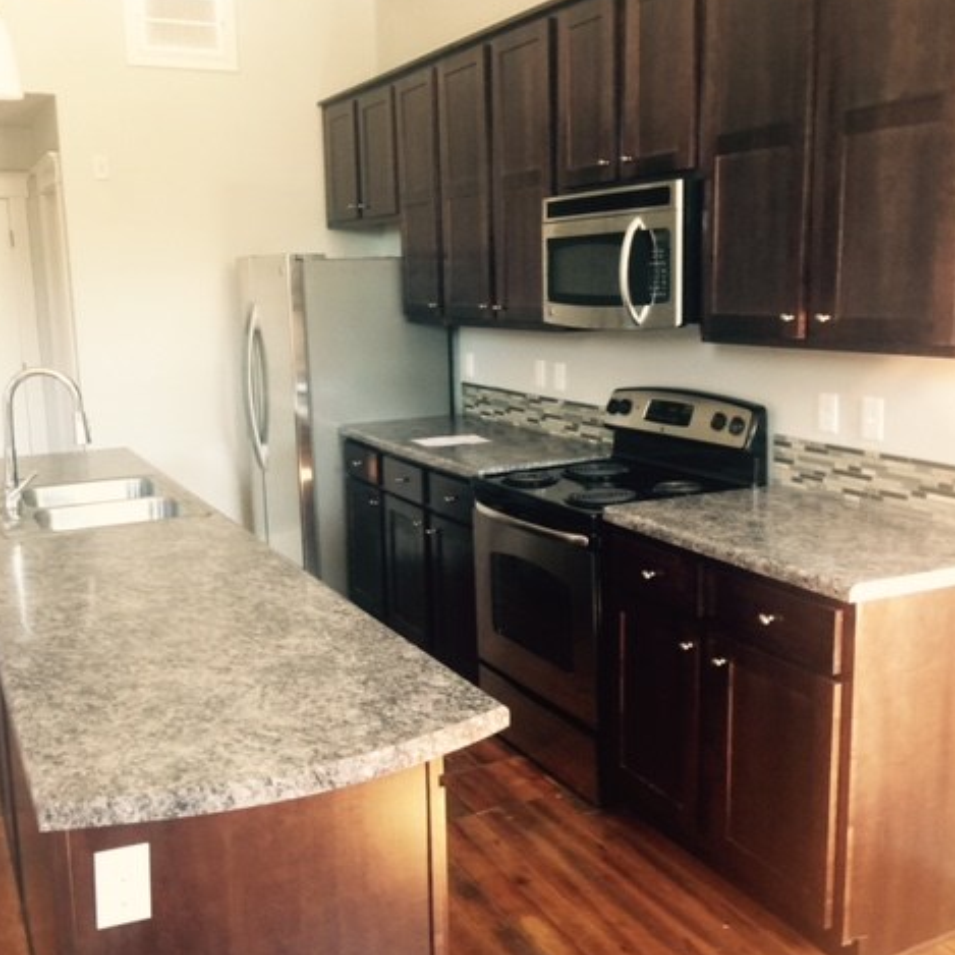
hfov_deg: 47.2
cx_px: 476
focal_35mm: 35
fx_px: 1092
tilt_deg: -11.3
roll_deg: +3.3
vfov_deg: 47.2
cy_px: 458
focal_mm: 4.15
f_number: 2.2
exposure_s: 1/15
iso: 64
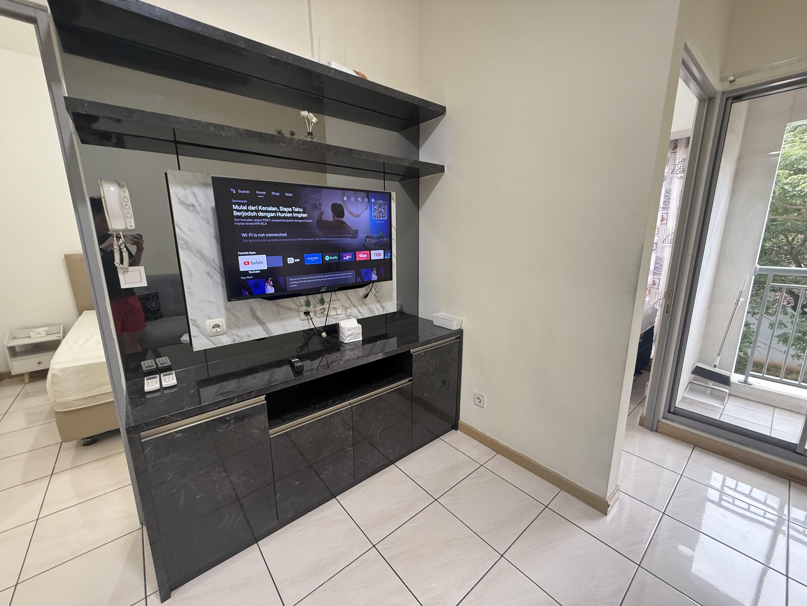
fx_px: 326
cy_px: 303
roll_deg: +0.0
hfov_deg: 102.1
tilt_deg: -11.5
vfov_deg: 85.7
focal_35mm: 14
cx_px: 404
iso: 250
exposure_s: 1/50
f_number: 2.2
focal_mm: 2.22
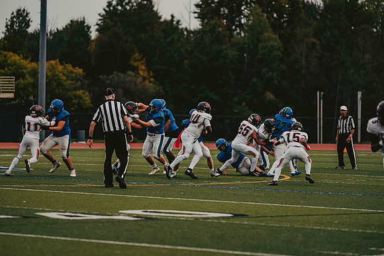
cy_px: 128
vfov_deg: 6.9
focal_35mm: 200
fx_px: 2134
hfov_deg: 10.3
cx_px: 192
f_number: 3.2
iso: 800
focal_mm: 200
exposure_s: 1/1000
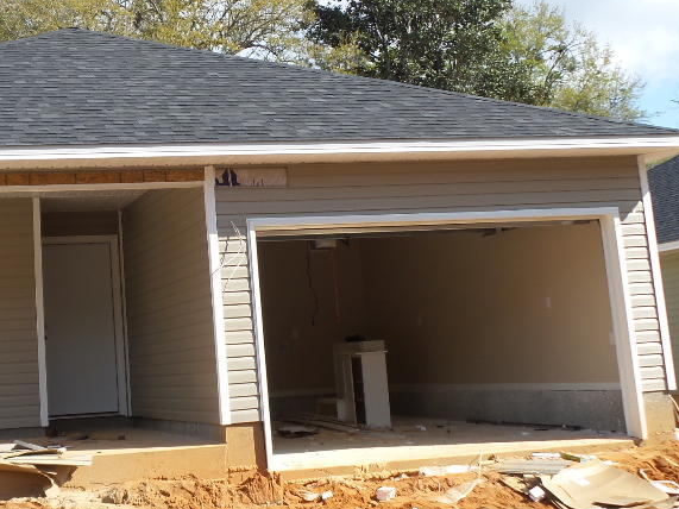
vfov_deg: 23.8
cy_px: 136
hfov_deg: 30.9
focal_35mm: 61
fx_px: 1196
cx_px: 133
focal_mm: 6.2
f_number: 3.8
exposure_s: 1/640
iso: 100
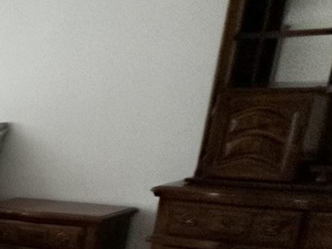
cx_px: -522
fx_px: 758
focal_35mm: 79
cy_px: 301
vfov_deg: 17.7
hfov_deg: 13.9
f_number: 2.2
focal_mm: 2.22
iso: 100
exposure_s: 1/120
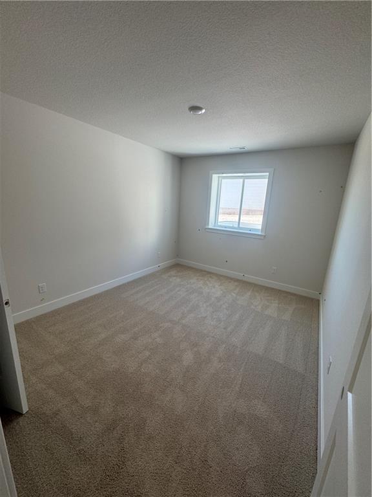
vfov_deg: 102.1
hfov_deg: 85.7
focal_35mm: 14
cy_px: 248
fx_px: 201
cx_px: 186
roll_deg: -2.7
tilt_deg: -11.1
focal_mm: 2.22
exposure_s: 1/99
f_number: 2.2
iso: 64
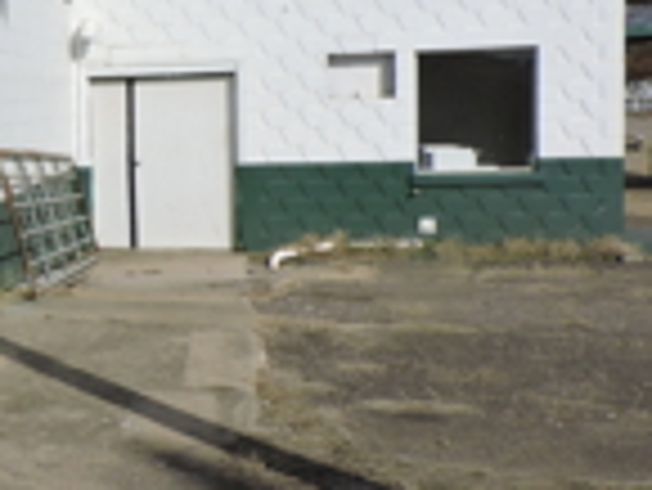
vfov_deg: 22.2
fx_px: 1244
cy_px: 184
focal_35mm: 66
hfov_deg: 25.5
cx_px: -184
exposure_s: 1/1250
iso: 100
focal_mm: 4.3
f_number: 4.7
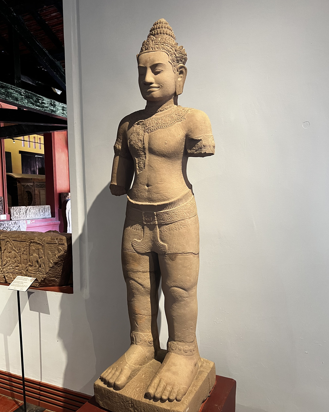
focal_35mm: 28
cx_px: 163
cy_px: 222
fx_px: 341
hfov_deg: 51.5
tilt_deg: -4.1
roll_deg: +0.7
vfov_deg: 62.1
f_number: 1.5
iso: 160
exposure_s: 1/60
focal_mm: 5.7
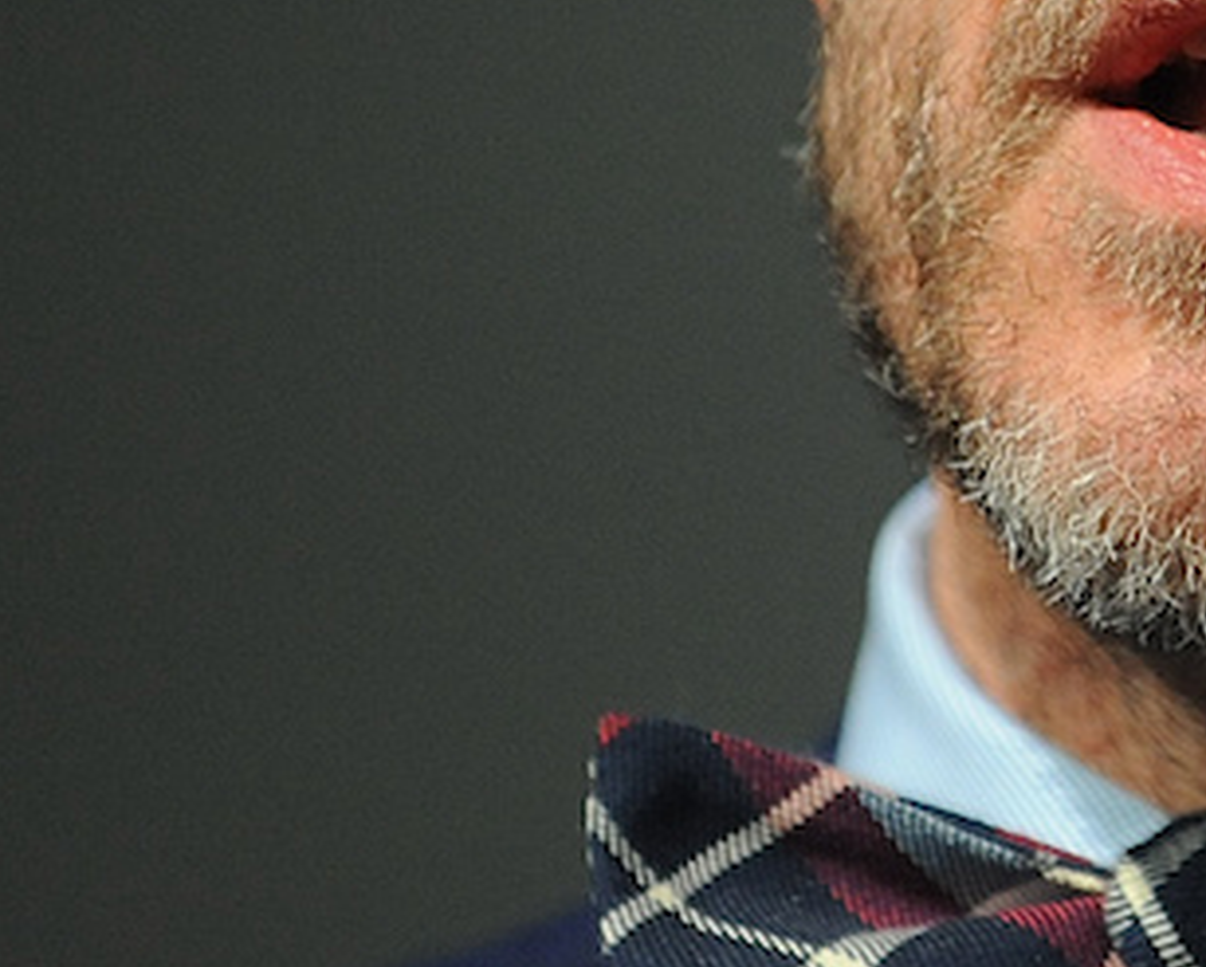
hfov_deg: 2.6
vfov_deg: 2.1
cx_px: 1489
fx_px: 26180
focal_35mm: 733
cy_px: -31
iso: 2500
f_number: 3.2
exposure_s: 1/200
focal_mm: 200
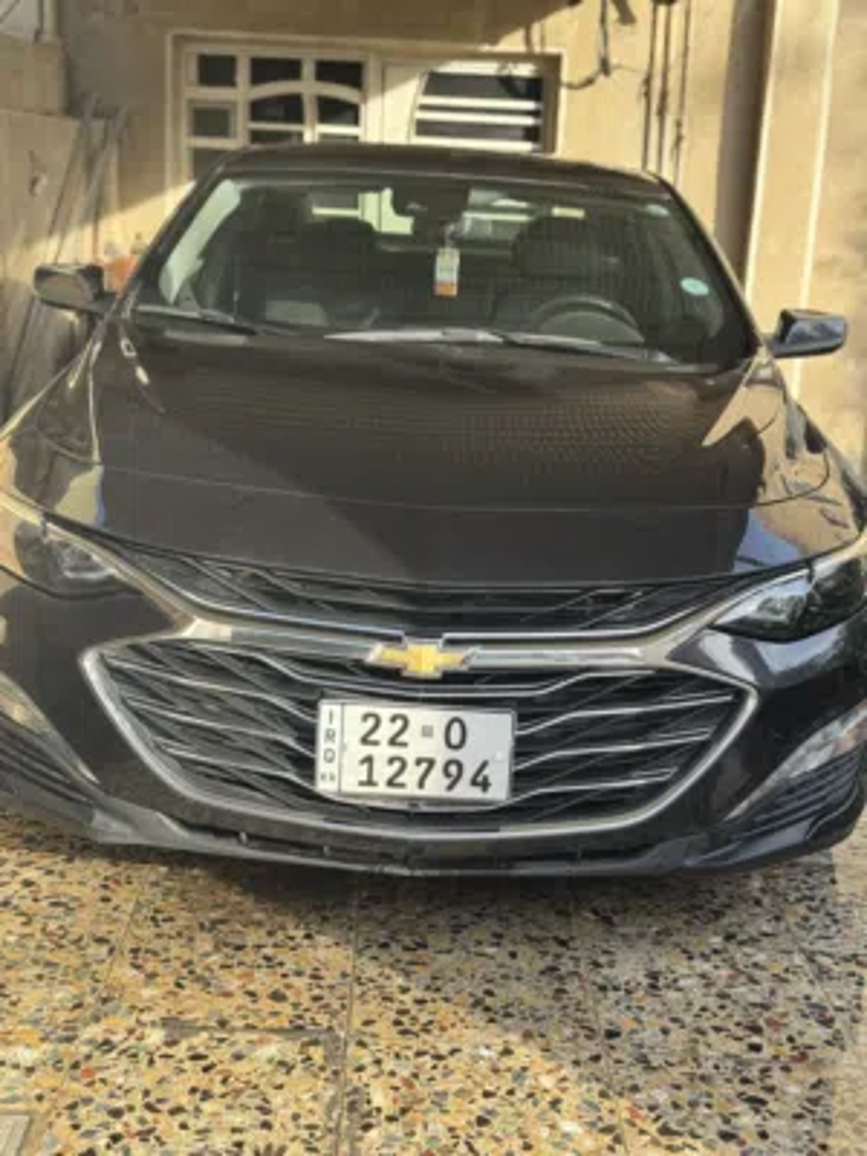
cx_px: 434
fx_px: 1603
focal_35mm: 48
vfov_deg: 39.7
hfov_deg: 30.3
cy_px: 578
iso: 64
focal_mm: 6.76
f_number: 1.78
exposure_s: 1/336
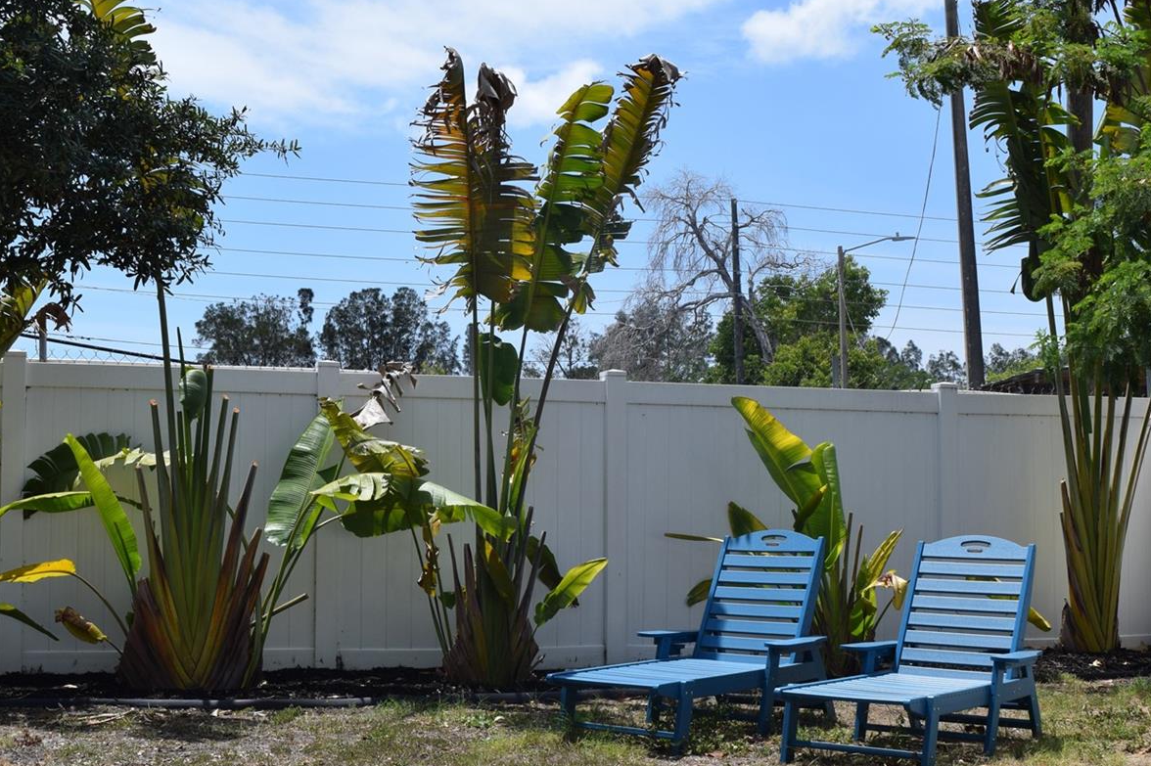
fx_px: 1566
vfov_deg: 27.5
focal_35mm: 49
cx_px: 483
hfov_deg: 40.2
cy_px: 418
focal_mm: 24
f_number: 10
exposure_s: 1/400
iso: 200
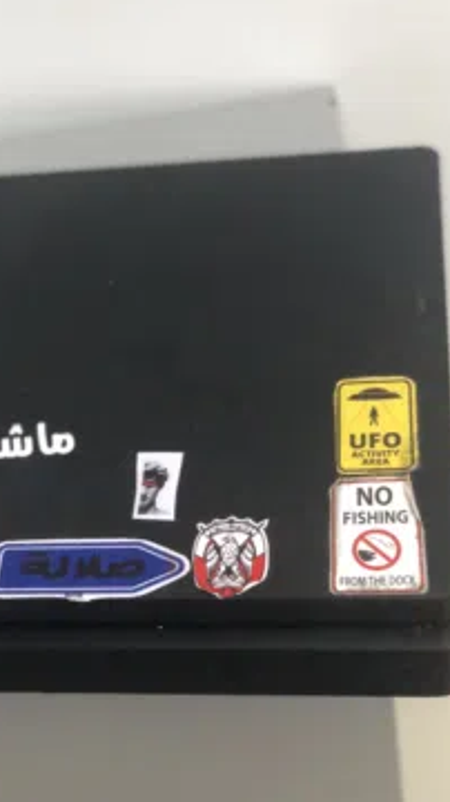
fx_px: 1339
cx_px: 158
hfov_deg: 19.0
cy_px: 397
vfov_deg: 33.3
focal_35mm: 63
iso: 160
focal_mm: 6
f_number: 2.4
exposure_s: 1/8
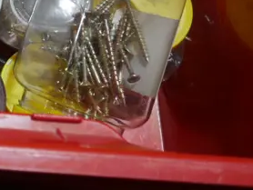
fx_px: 753
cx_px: -106
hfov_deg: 17.5
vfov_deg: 13.1
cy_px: -141
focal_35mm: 103
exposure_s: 1/80
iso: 200
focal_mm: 14
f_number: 3.5
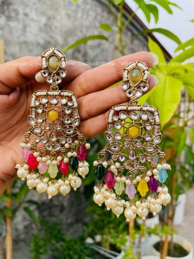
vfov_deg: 67.3
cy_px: 130
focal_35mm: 26
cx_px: 97
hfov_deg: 53.0
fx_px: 194
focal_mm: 4.2
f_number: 1.6
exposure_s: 1/842
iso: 32
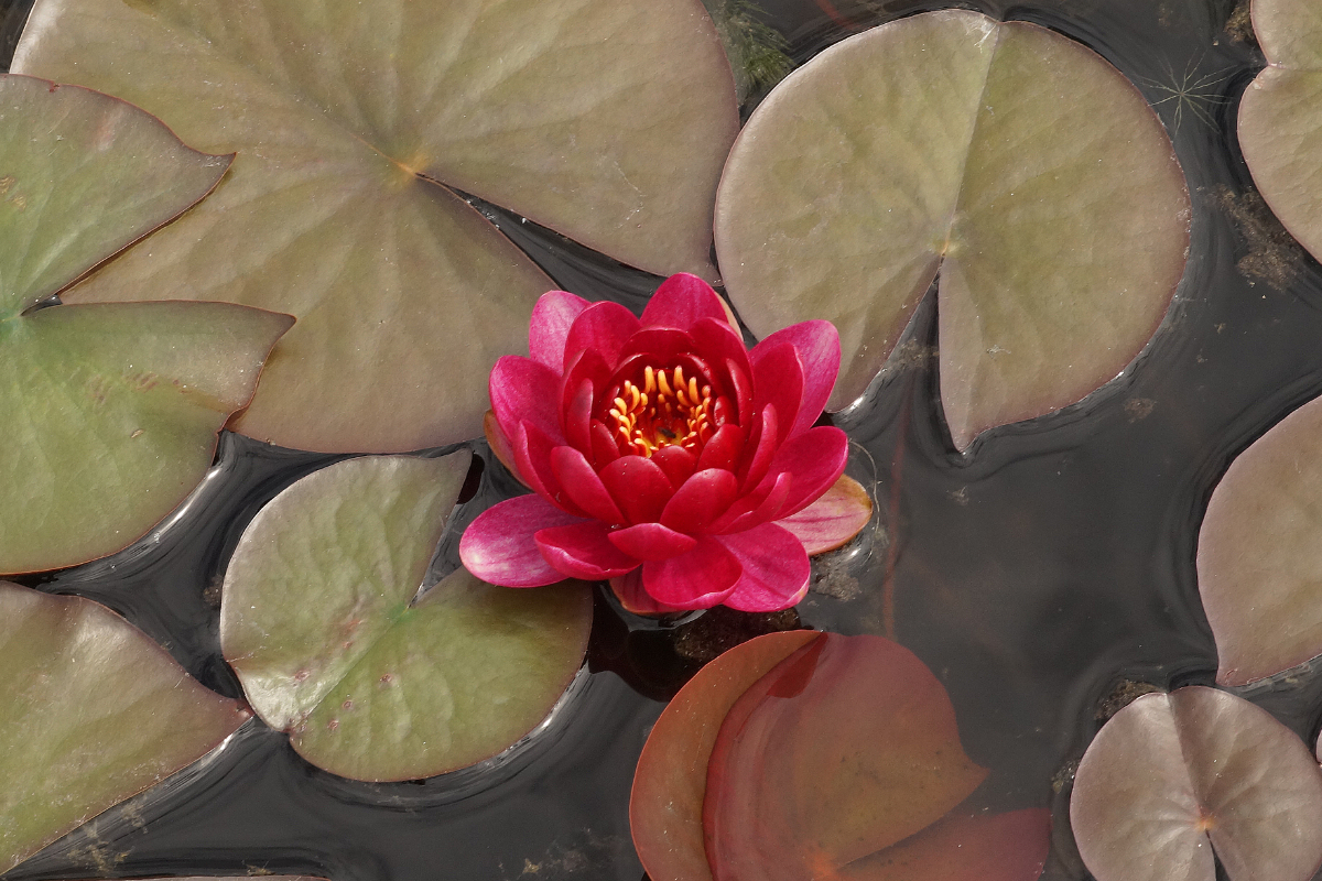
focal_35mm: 150
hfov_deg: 13.7
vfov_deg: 9.1
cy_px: 440
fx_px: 5508
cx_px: 661
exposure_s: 1/160
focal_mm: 100
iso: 500
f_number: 14
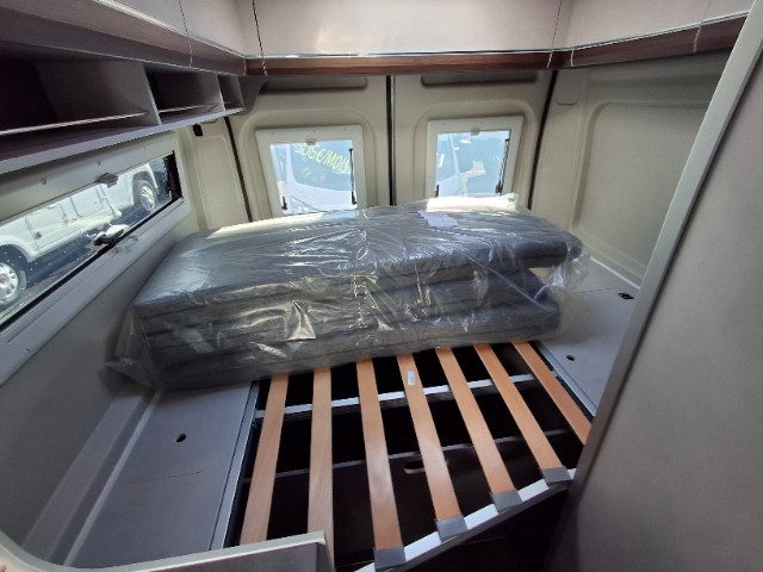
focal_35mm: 16
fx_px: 353
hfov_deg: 94.5
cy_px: 286
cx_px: 382
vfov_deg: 78.1
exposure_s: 1/60
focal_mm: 1.64
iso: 50
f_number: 2.2
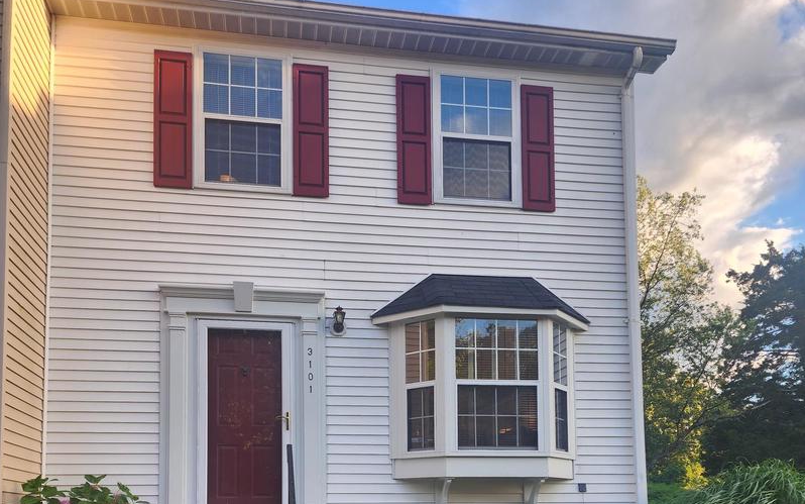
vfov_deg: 35.6
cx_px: 400
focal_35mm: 33
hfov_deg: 58.1
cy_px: 471
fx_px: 724
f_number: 1.8
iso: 25
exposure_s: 1/180
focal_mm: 6.4
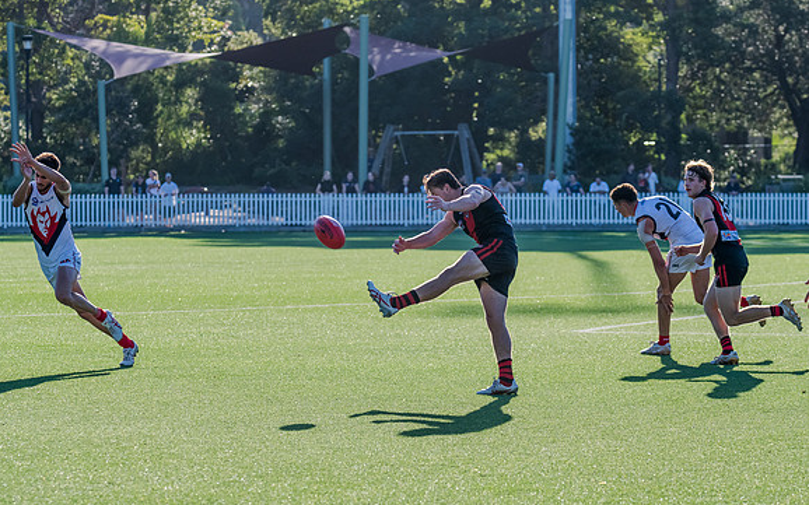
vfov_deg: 7.4
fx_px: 3902
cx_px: 404
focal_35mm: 177
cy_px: 262
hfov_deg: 11.8
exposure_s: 1/1600
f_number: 7.1
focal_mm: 170
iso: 800
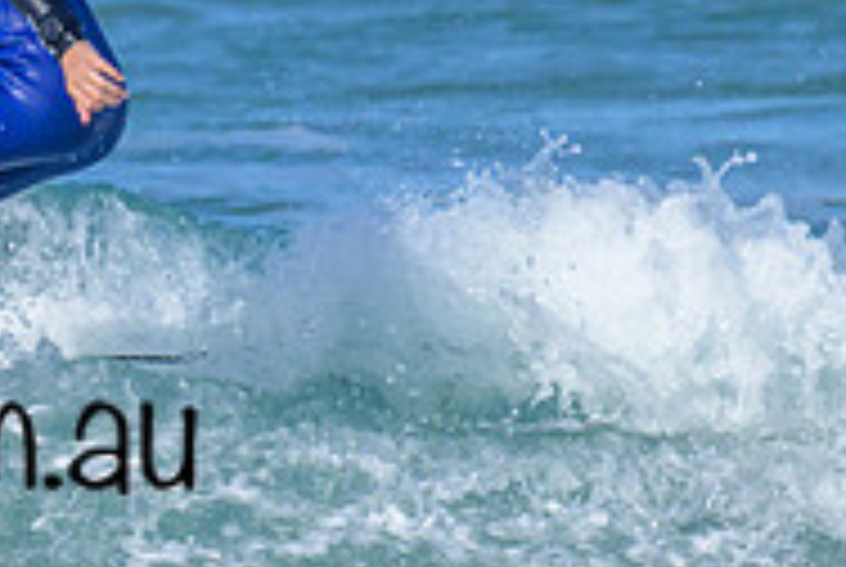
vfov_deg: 0.5
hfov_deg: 0.7
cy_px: 361
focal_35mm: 2795
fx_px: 65785
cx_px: -265
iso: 1000
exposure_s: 1/2000
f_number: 11
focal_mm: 660
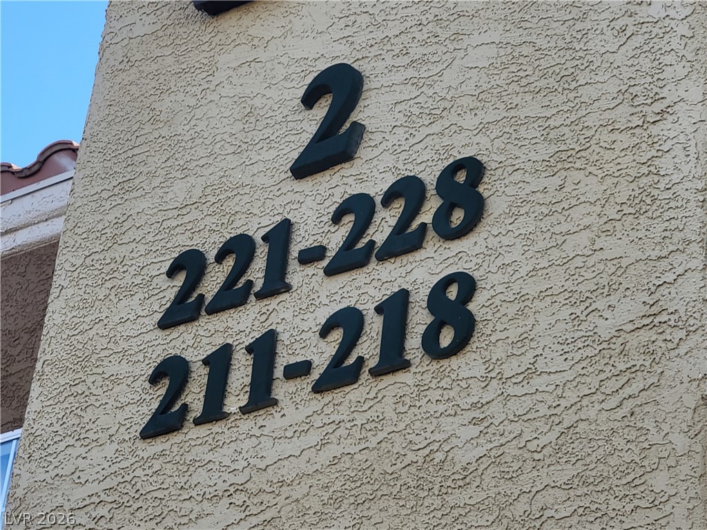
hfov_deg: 27.0
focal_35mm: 72
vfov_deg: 20.4
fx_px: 1471
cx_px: 354
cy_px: 265
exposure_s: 1/378
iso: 50
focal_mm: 9
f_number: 2.4
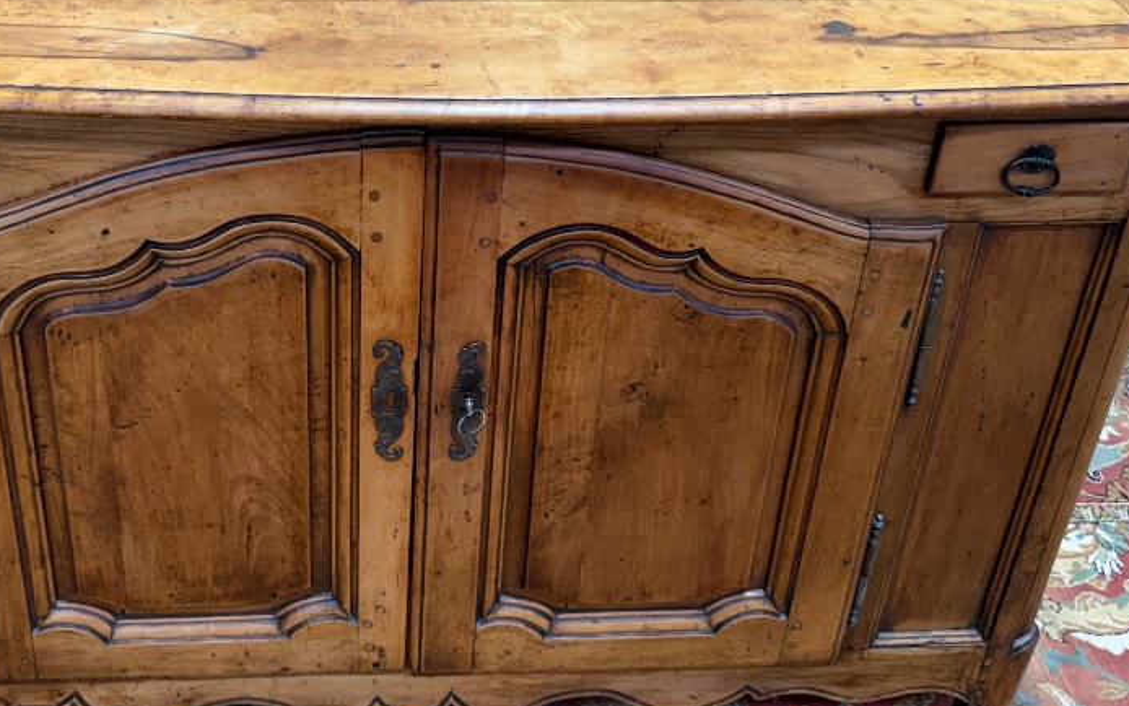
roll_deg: -2.1
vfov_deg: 28.6
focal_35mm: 44
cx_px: 438
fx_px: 1354
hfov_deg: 45.0
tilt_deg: -31.0
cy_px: 148
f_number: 1.78
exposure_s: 1/100
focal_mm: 6.76
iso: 200
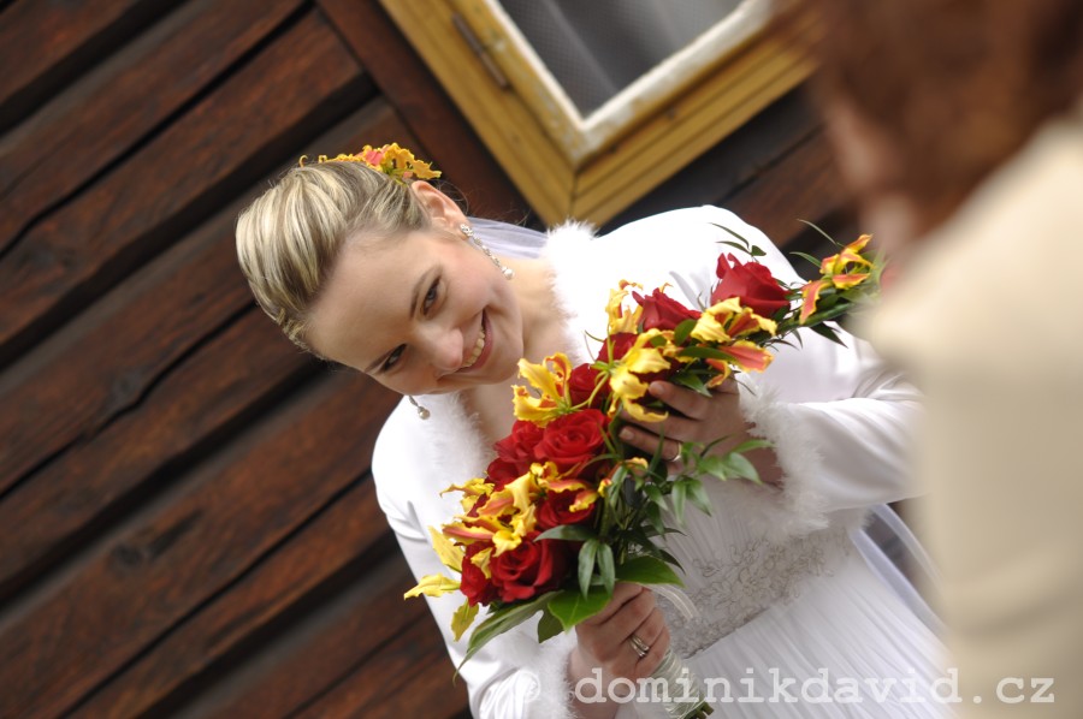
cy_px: 360
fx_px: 2254
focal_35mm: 75
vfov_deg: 18.1
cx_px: 542
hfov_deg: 27.0
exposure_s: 1/100
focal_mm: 50
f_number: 2.8
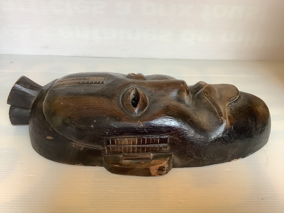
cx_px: 142
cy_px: 106
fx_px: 254
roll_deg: -1.3
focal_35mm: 31
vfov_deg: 45.4
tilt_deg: -31.1
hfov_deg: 58.4
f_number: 2.4
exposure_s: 1/50
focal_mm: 3.3
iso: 80
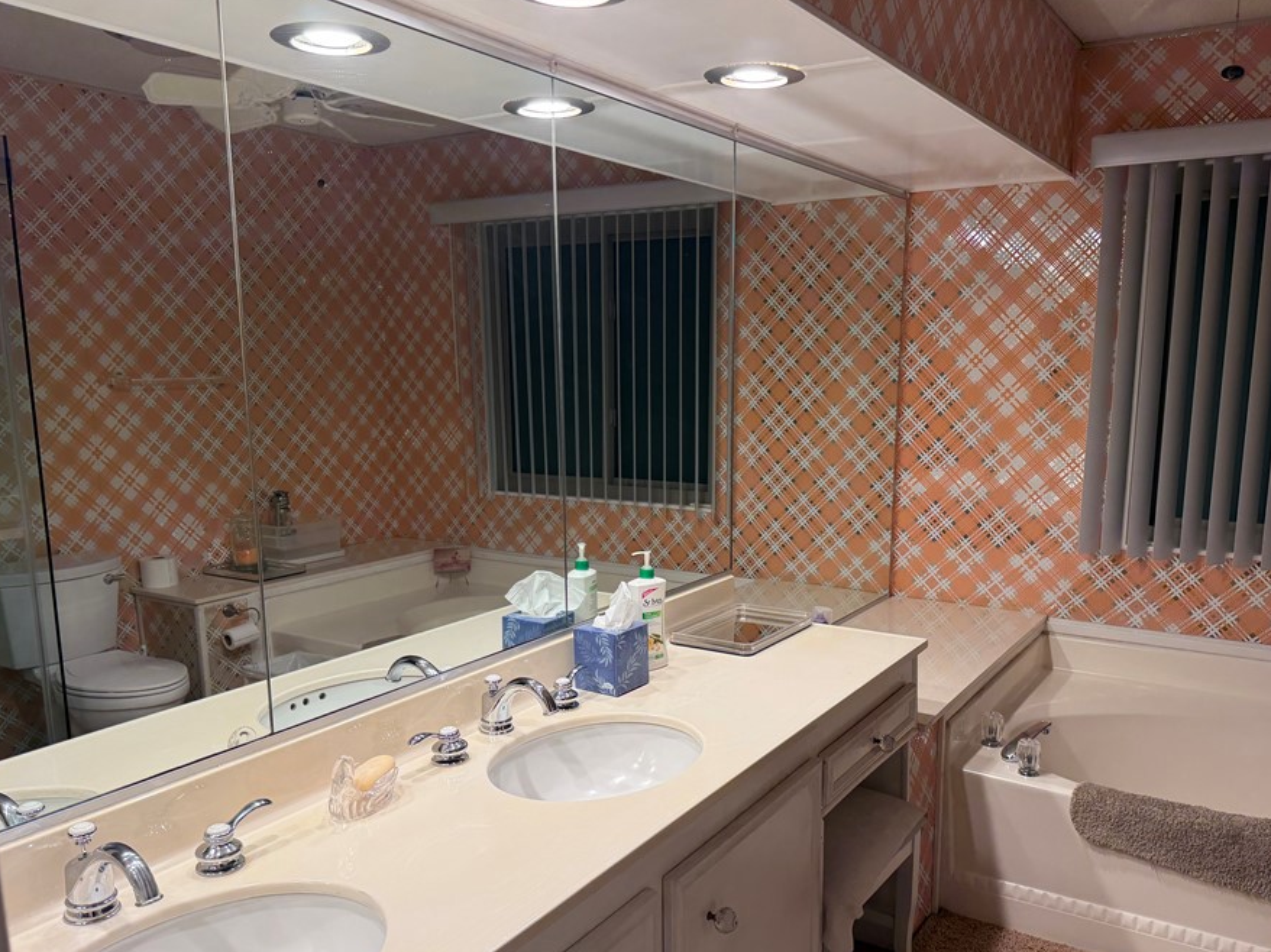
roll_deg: +0.2
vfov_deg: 49.6
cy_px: 547
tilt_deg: -11.3
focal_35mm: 28
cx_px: 680
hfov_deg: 63.4
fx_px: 1028
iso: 160
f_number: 1.78
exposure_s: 1/120
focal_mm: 6.76
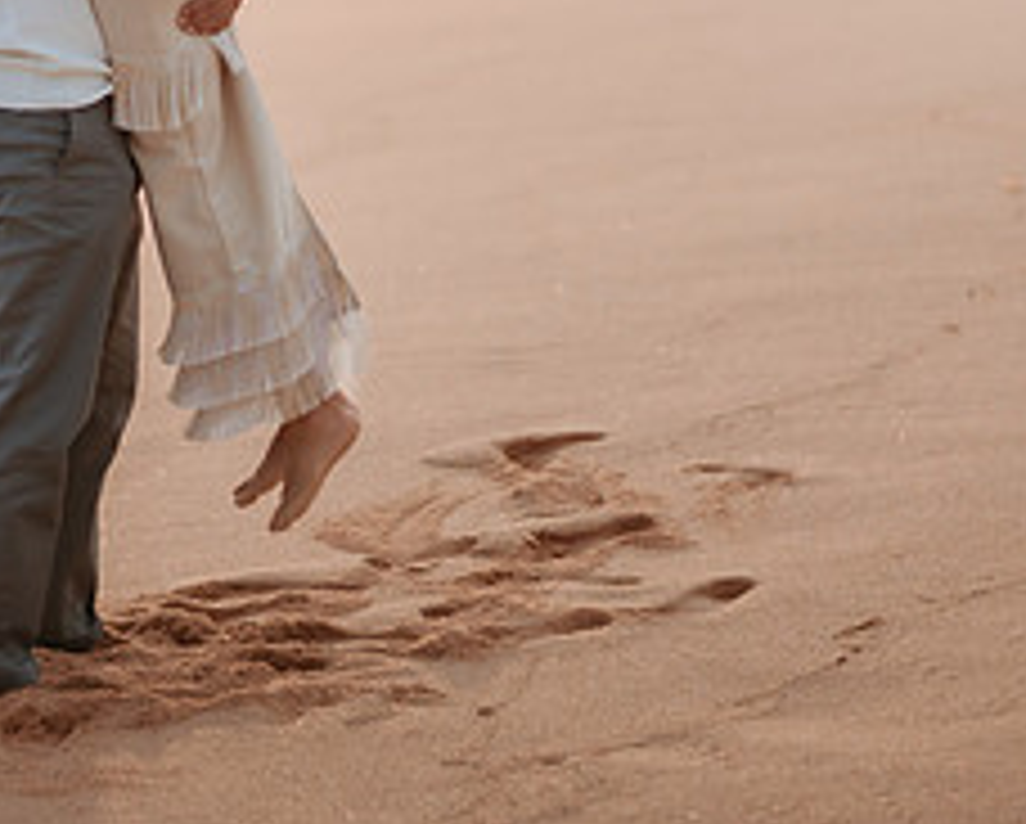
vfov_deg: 10.8
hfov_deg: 13.4
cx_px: -4
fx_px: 4317
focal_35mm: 142
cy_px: 128
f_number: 1.4
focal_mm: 58
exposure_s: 1/8000
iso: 250
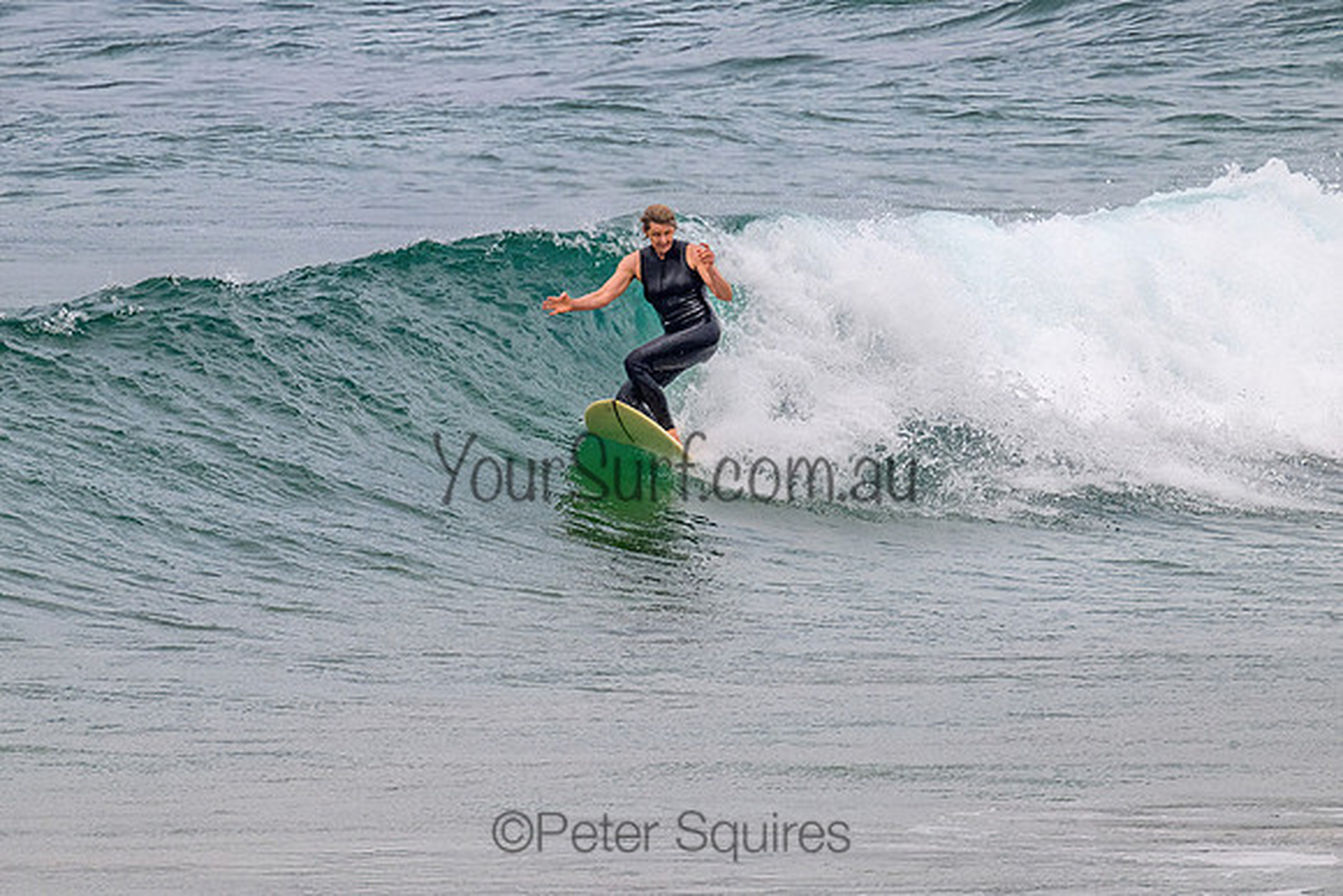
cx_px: 594
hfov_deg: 2.0
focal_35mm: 1036
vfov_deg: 1.3
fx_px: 38674
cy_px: 340
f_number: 11
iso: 800
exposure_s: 1/2000
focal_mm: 800
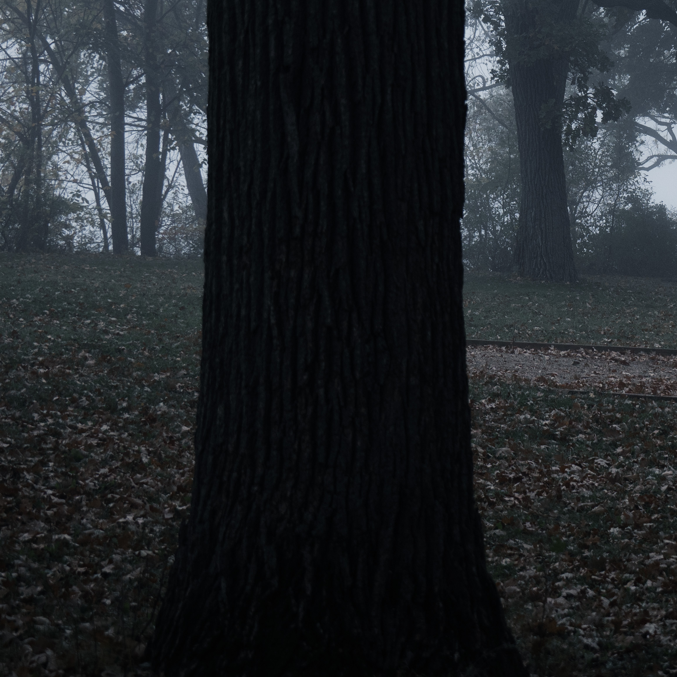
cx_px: 662
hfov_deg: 14.1
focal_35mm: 122
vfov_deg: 14.3
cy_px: 192
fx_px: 2699
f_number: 5.6
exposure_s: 1/1600
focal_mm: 55
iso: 800
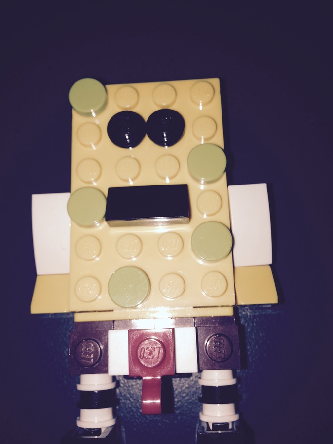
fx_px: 423
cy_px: 222
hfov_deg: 42.9
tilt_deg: -73.6
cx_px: 166
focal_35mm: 33
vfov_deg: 55.4
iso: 50
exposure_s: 1/480
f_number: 2.4
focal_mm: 4.12
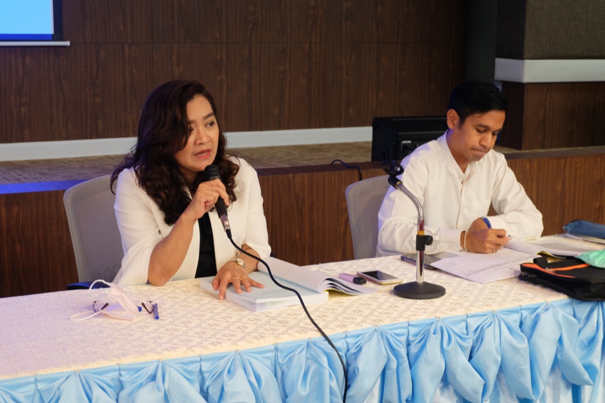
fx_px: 975
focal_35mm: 58
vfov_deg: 23.4
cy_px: 202
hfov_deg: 34.5
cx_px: 302
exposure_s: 1/13
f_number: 5.3
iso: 800
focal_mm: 38.7
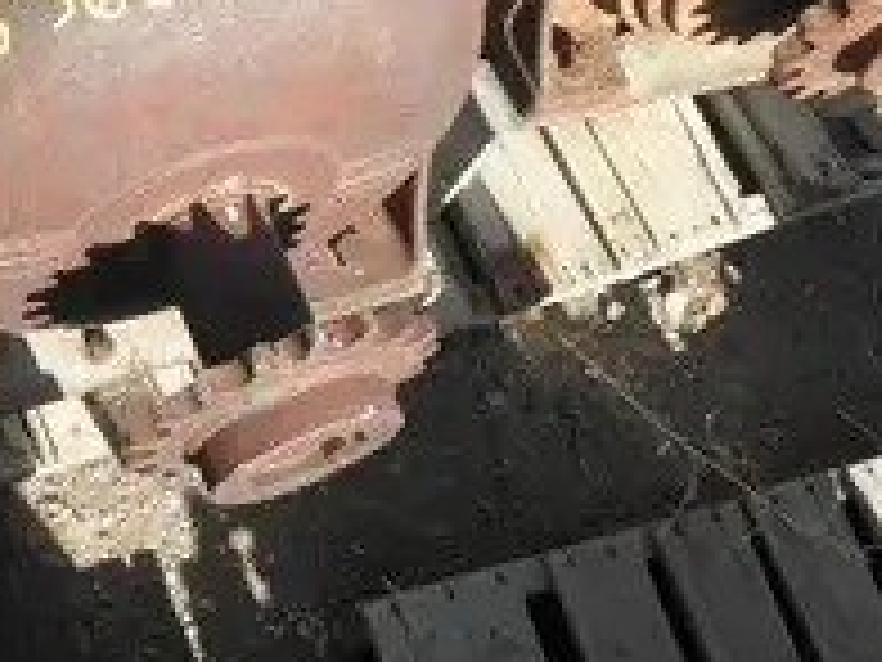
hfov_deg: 33.1
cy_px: 234
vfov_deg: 25.6
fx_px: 1452
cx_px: 220
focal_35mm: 57
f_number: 3
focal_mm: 5
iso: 64
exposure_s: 1/400
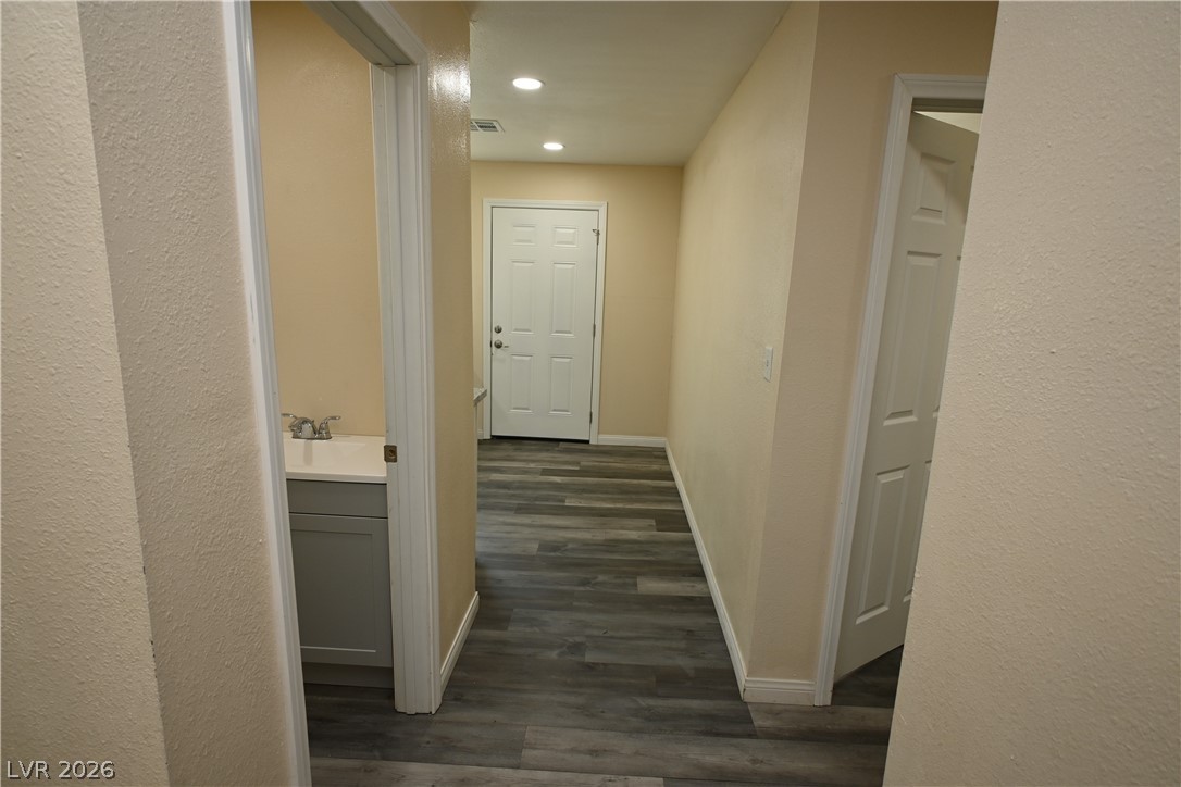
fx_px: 590
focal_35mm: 18
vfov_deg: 67.4
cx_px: 590
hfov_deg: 90.0
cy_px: 394
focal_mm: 12
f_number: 4
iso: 250
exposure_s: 1/60
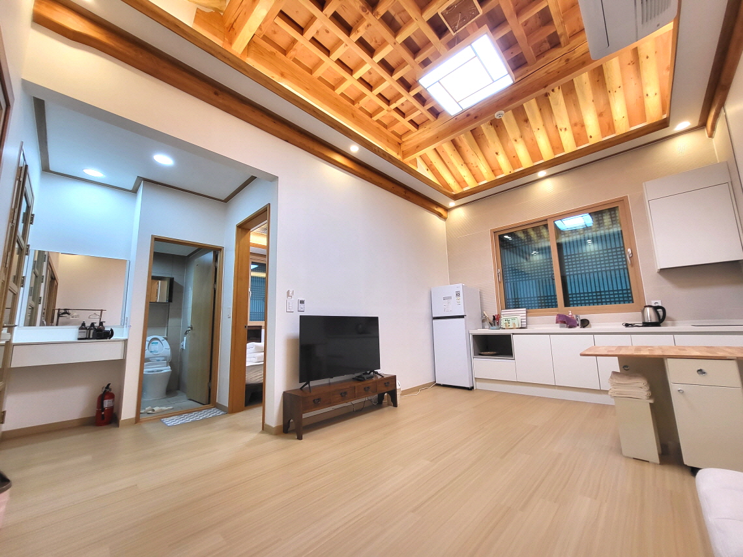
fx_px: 279
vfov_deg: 89.9
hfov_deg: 106.2
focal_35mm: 13
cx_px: 372
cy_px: 278
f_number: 2.2
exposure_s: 1/60
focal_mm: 1.74
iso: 80
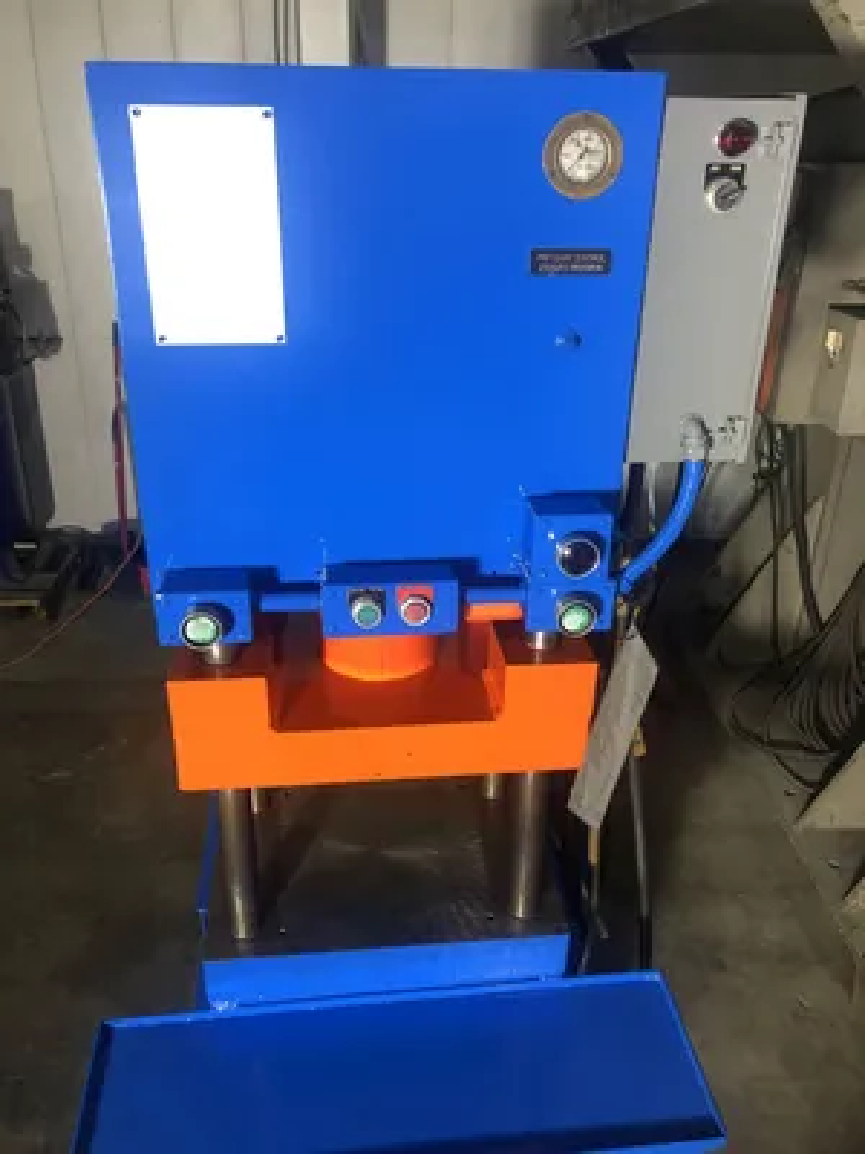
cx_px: 432
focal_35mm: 28
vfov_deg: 63.4
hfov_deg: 49.7
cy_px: 577
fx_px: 933
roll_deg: -1.6
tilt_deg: -24.6
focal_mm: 4
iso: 40
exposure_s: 1/30
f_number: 1.8
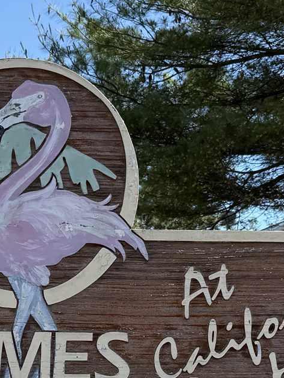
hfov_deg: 16.6
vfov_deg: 21.0
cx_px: 28
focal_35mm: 88
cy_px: 436
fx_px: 963
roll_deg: -2.4
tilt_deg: -4.1
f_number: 1.78
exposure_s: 1/2232
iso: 80
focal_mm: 6.76
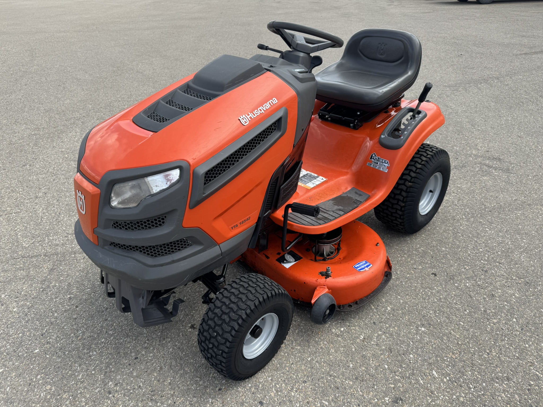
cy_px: 204
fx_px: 376
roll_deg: +0.4
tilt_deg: -30.6
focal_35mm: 24
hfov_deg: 71.6
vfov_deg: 56.8
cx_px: 272
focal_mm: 6.76
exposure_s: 1/1637
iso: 80
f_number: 1.78
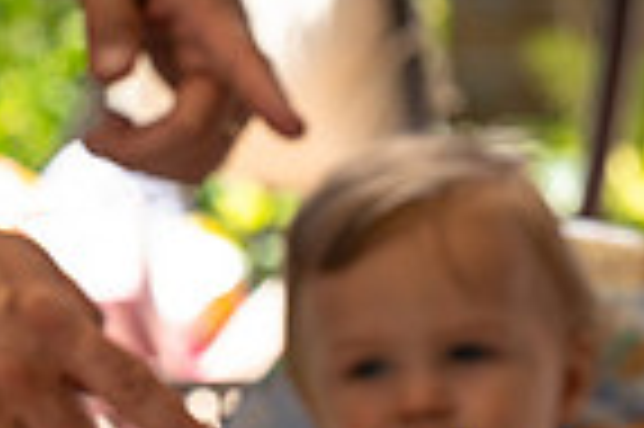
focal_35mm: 284
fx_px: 5075
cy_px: 788
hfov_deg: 7.3
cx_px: 419
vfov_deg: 4.8
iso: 250
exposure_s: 1/500
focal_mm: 70
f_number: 5.6
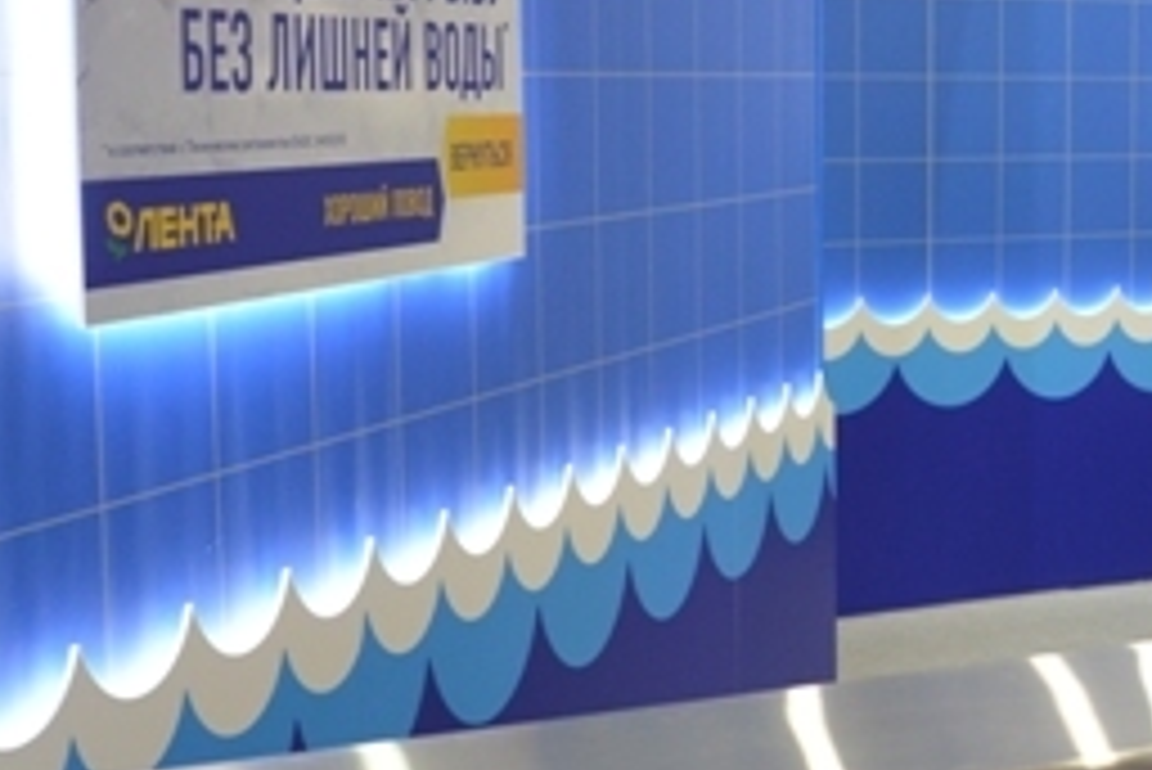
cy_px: 351
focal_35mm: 75
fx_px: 2401
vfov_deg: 18.2
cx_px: 1076
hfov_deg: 26.0
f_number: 4.5
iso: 2000
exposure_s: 1/125
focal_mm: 24
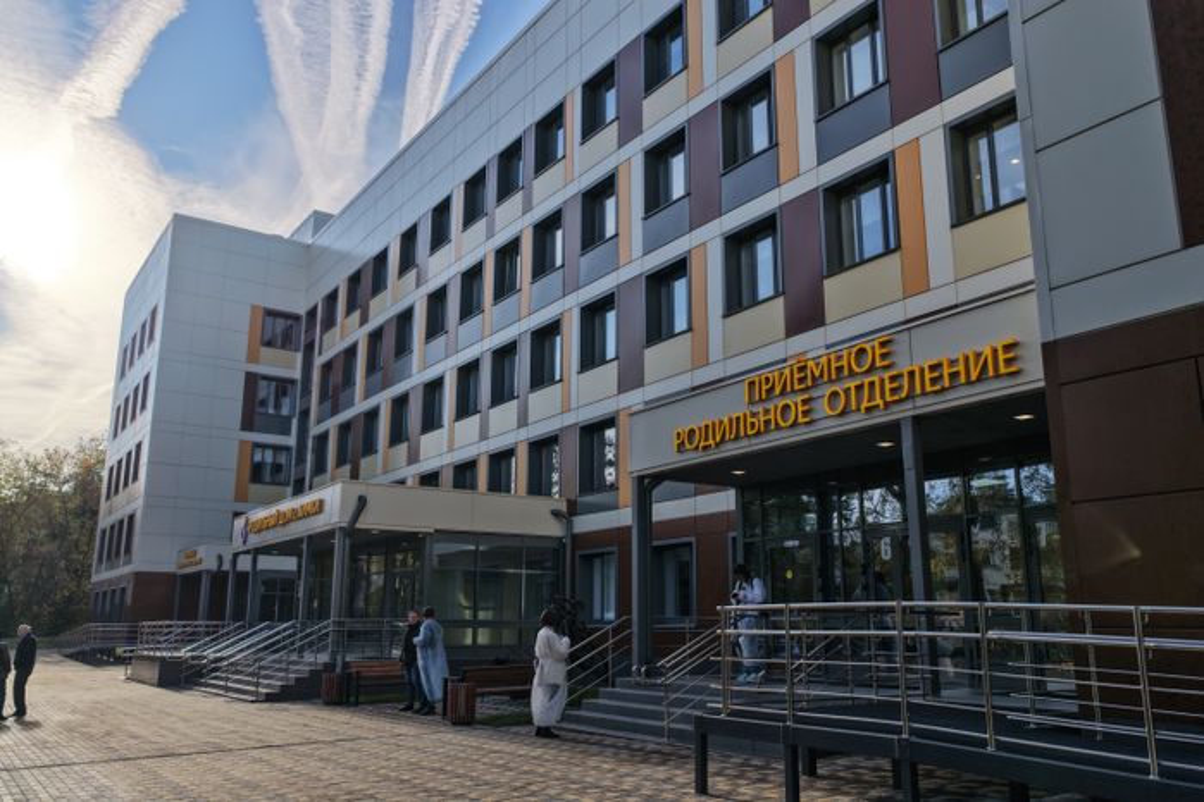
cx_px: 602
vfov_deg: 46.4
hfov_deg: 65.5
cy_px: 401
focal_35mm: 28
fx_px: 936
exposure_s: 1/80
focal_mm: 14.45
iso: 100
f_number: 2.8
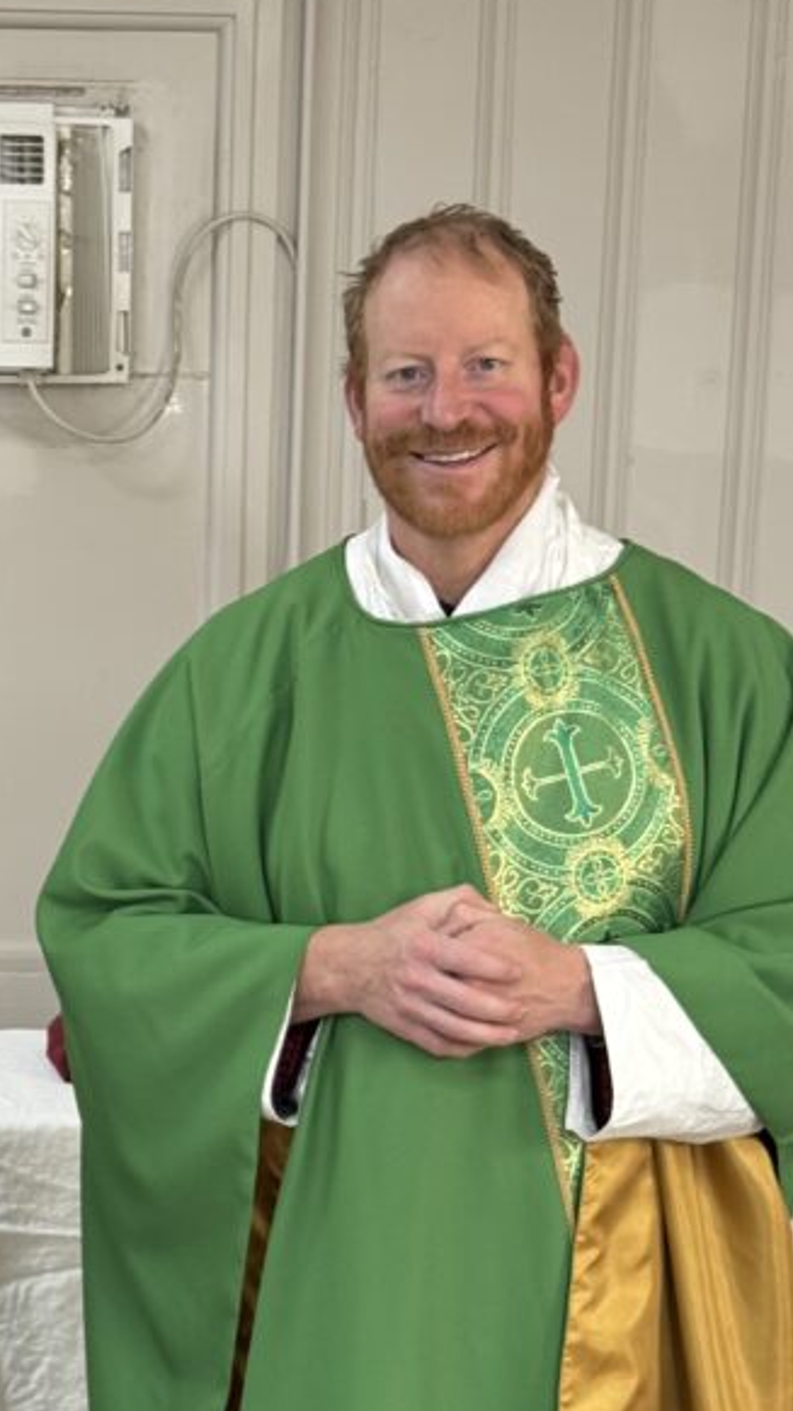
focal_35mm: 92
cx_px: 56
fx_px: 3442
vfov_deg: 22.7
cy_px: 1205
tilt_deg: -12.2
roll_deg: -0.7
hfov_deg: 13.0
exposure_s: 1/60
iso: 200
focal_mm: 6.76
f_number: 1.78
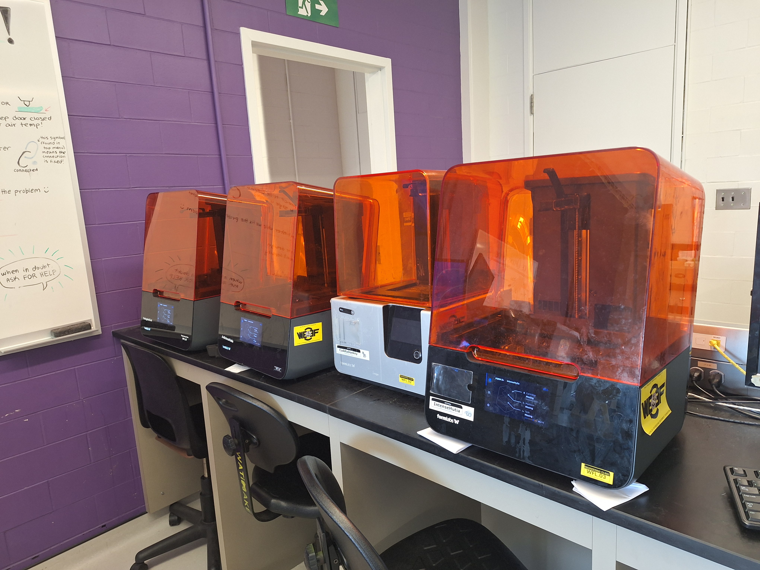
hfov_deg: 73.9
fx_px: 505
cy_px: 285
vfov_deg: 58.9
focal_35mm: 23
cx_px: 380
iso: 160
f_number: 1.8
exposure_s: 1/40
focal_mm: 5.54
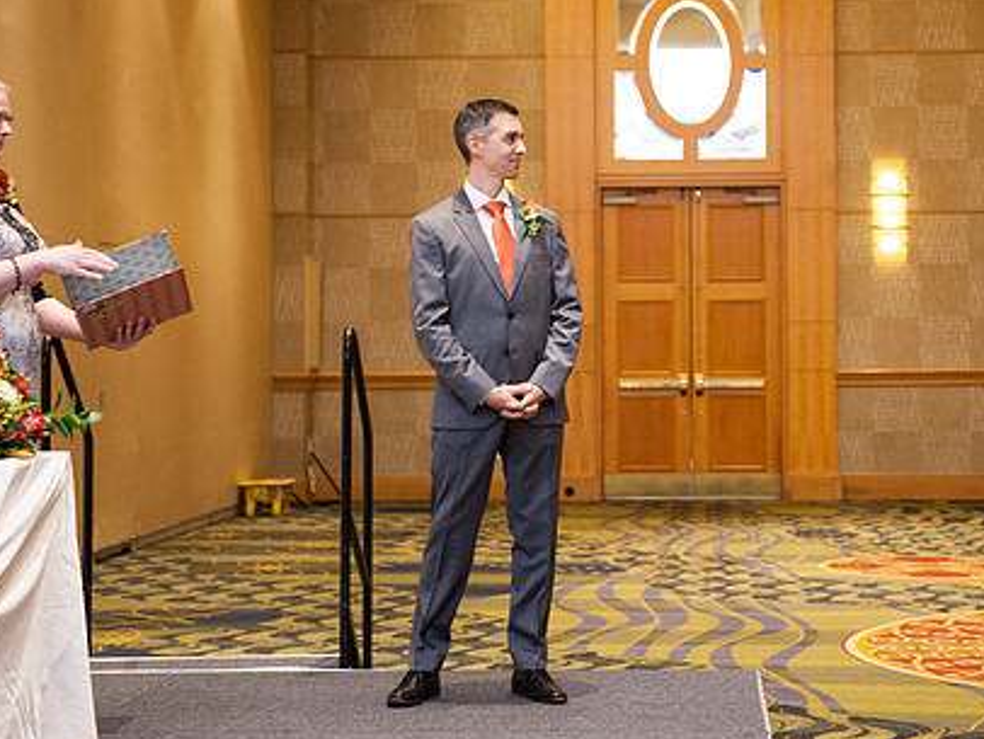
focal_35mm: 80
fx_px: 2275
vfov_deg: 18.4
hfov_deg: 24.3
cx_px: 657
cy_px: 248
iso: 1000
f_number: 2.8
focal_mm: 52
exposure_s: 1/60
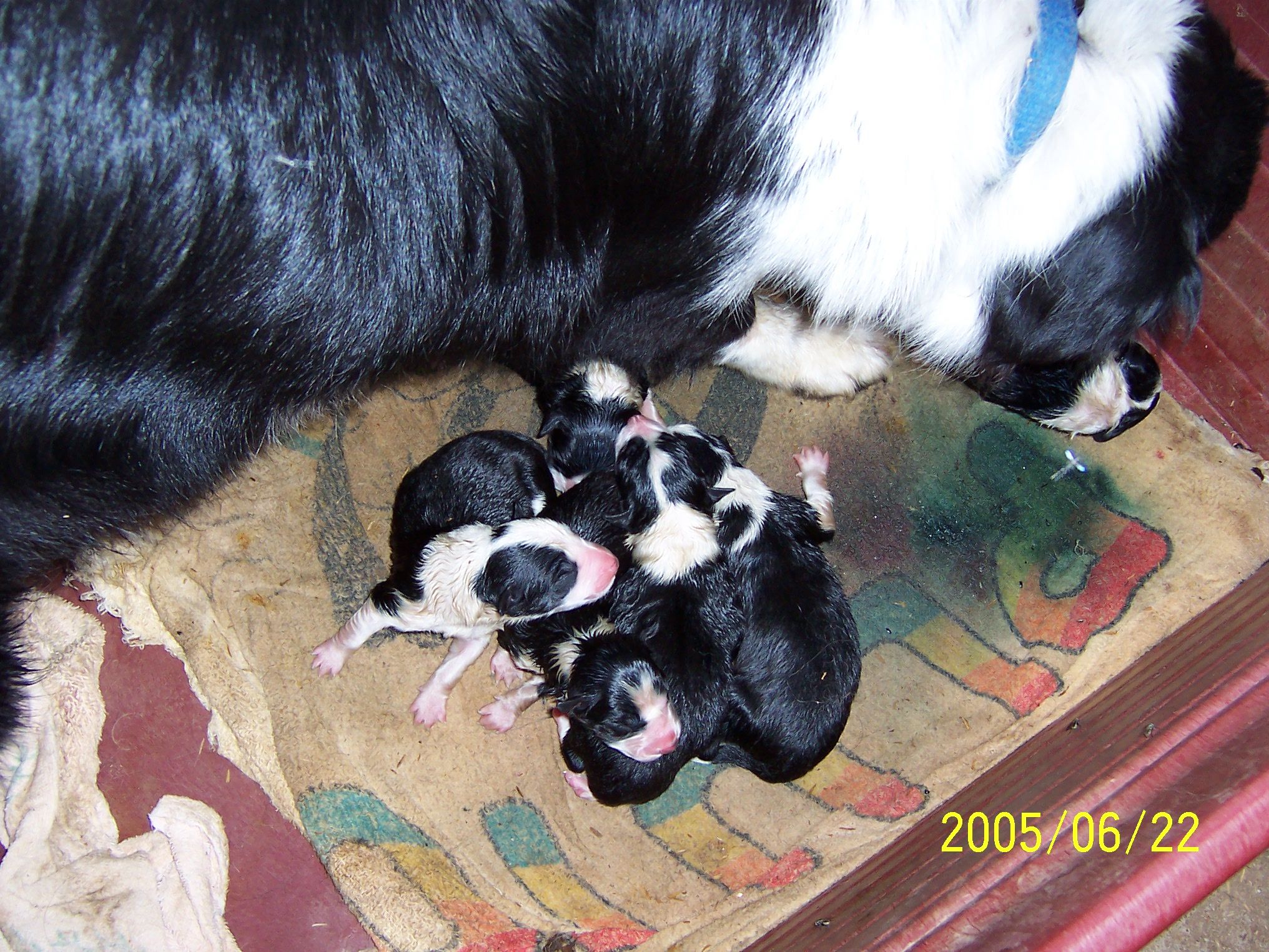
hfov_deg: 51.4
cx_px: 634
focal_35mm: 36
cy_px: 476
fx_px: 1320
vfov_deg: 39.7
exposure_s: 1/60
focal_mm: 5.6
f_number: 2.8
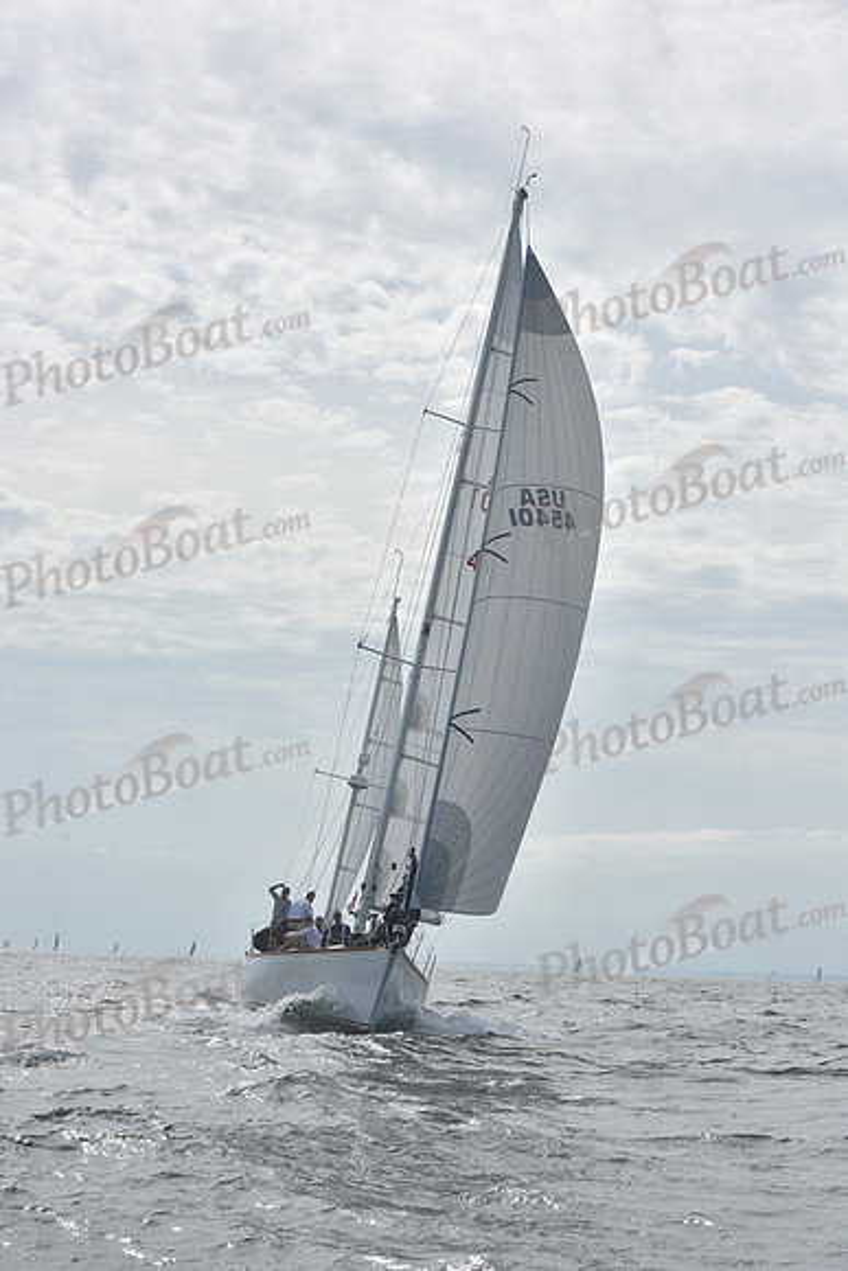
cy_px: 636
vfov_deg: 28.8
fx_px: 2472
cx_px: 424
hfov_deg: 19.5
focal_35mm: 70
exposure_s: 1/800
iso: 200
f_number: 10
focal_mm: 70
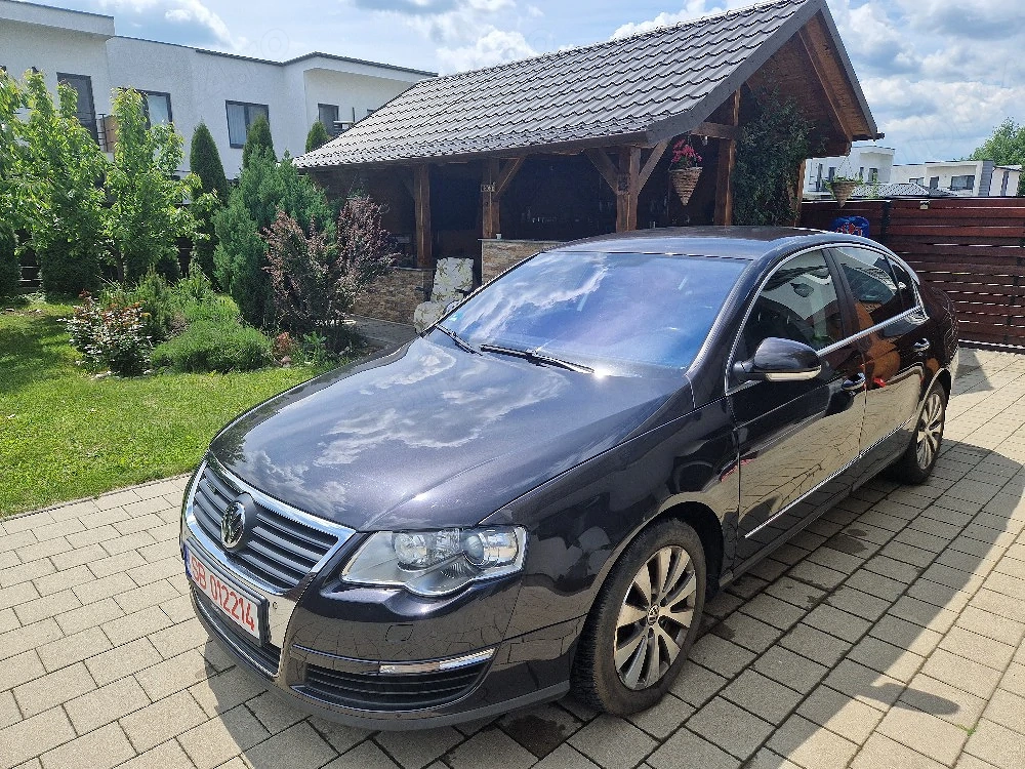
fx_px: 681
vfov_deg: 58.9
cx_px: 512
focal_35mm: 23
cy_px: 384
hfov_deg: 73.9
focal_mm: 5.4
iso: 50
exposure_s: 1/1667
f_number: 1.8
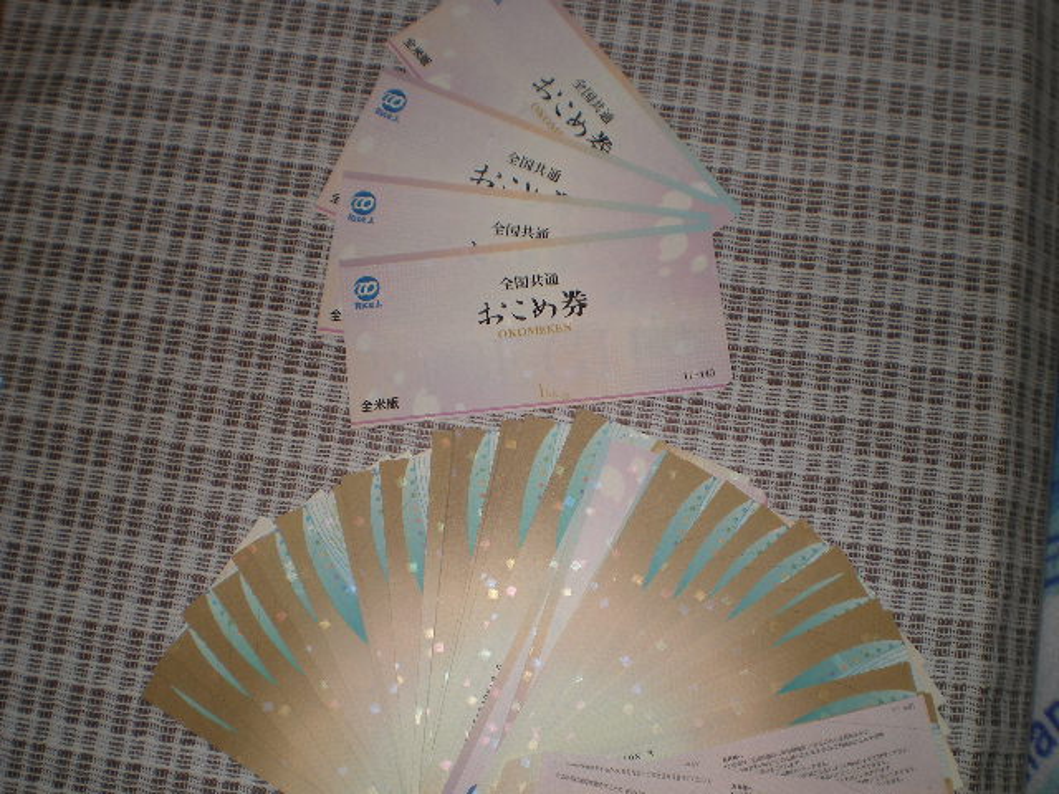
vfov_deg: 37.7
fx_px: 1163
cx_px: 530
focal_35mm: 38
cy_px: 397
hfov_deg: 49.0
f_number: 4.6
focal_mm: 6.3
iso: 64
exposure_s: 1/30
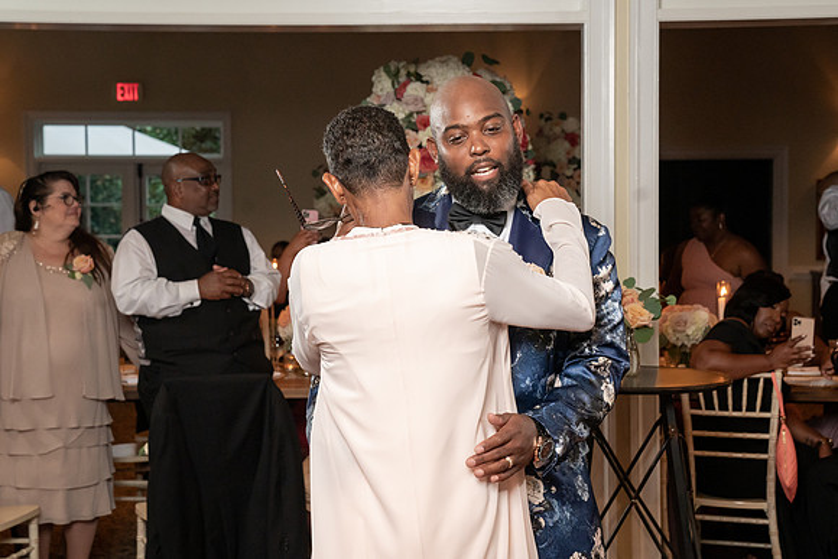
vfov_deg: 23.3
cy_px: 260
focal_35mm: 58
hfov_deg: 34.3
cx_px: 456
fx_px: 1357
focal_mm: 53
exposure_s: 1/200
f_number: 5.6
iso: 4000
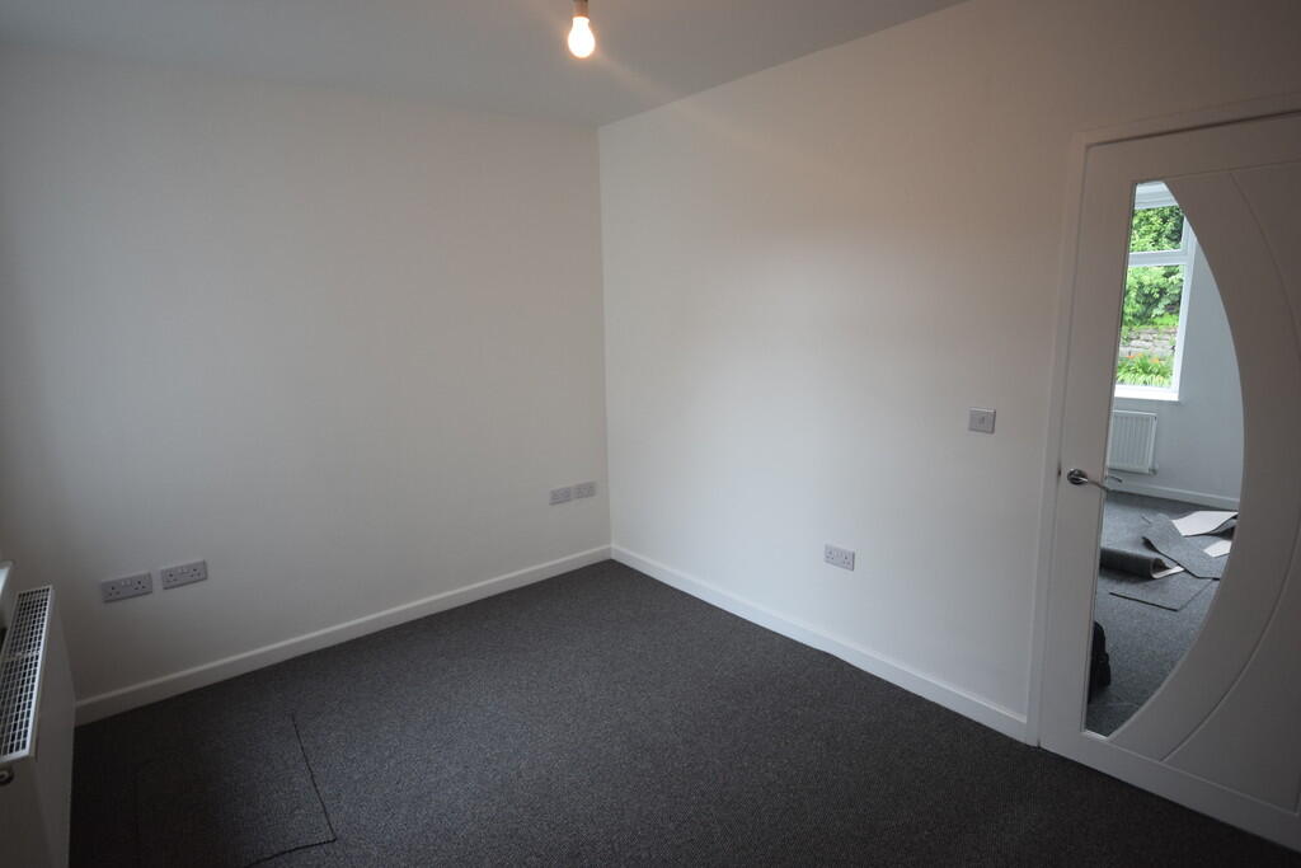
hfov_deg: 85.4
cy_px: 434
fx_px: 705
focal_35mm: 20
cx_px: 650
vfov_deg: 63.2
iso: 560
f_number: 4.5
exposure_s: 1/60
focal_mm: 13
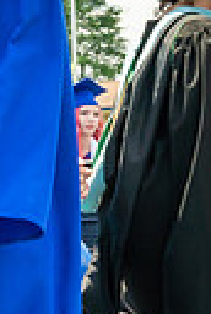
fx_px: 2090
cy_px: 136
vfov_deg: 8.6
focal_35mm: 239
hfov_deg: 5.7
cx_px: -163
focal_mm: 27
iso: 200
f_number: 7.1
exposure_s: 1/800
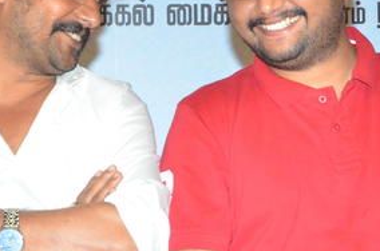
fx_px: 3107
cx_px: 0
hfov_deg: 7.0
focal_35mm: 295
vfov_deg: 4.6
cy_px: 126
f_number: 8
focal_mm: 62
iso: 1600
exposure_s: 1/100
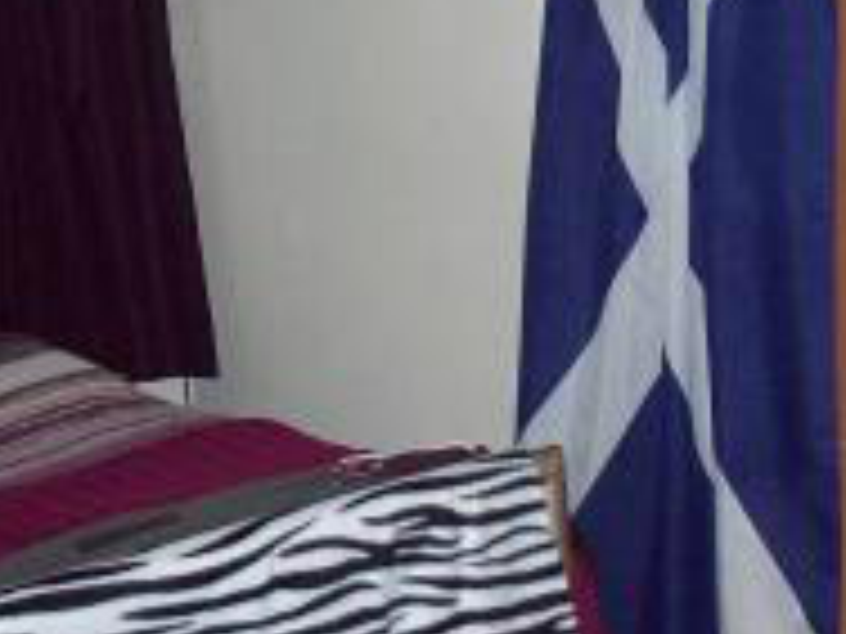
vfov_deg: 17.2
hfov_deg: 22.7
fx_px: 2102
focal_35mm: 86
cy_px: 333
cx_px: 490
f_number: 2.7
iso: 200
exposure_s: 1/64
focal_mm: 6
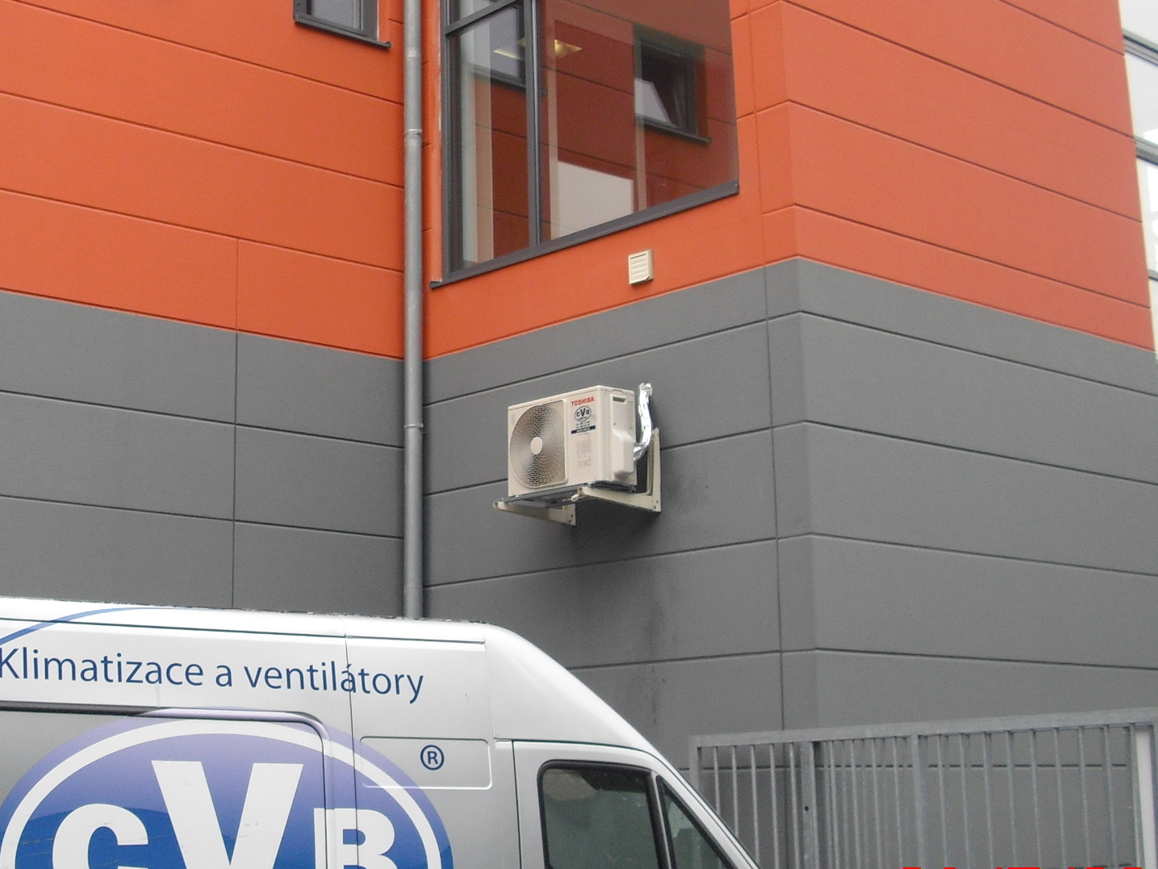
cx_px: 381
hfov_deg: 31.4
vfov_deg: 24.0
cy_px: 346
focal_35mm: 61
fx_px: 2040
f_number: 2.8
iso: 100
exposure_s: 1/320
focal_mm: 6.2
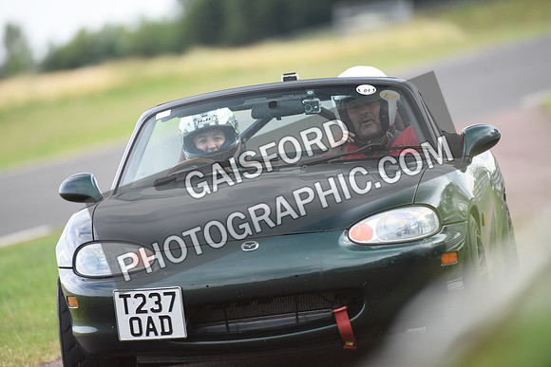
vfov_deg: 3.6
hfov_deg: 5.4
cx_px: 276
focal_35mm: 380
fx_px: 5817
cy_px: 184
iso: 2000
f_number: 4
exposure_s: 1/1000
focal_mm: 380
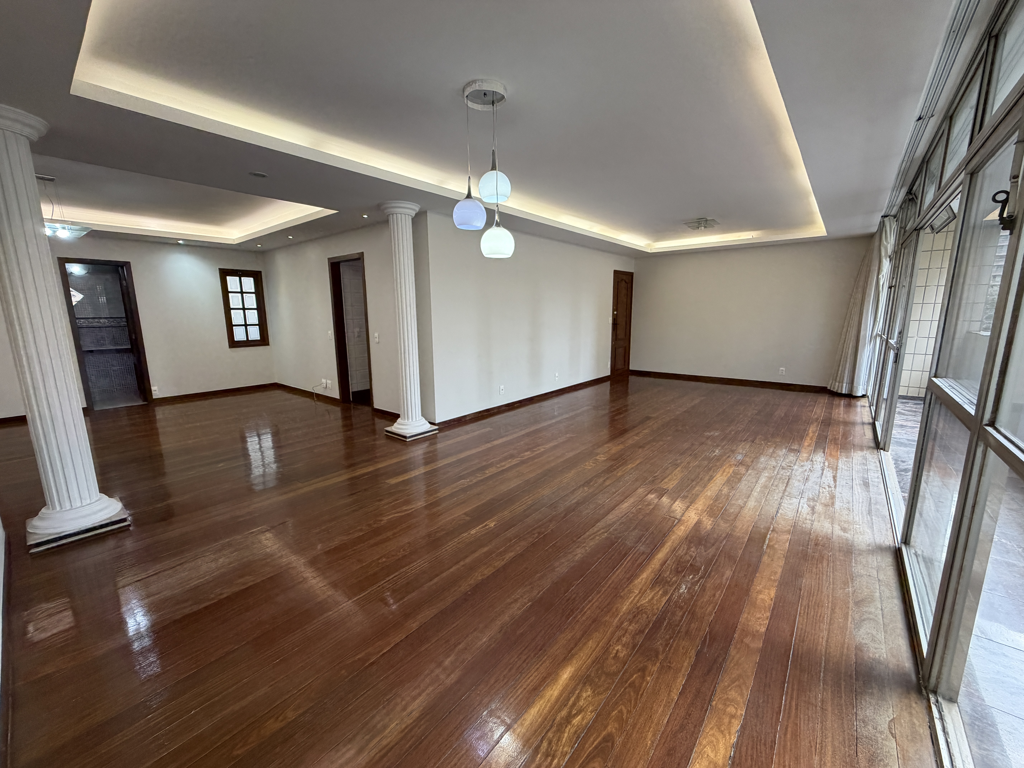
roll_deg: +0.5
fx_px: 414
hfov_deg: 102.1
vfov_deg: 85.7
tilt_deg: -9.1
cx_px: 512
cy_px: 384
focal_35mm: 14
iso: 200
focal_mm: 2.22
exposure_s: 1/120
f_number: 2.2
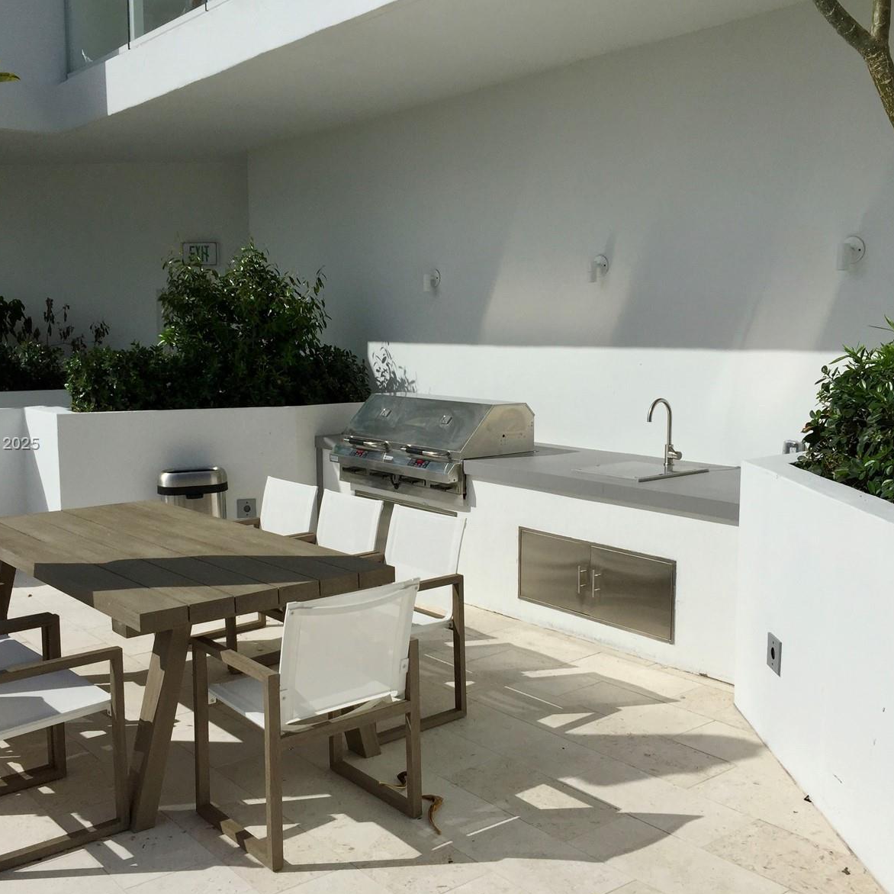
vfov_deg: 47.2
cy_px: 445
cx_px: 405
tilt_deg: -6.7
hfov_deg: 47.2
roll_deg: +1.0
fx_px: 1023
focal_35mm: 35
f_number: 2.2
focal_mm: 4.15
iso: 32
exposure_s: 1/9901
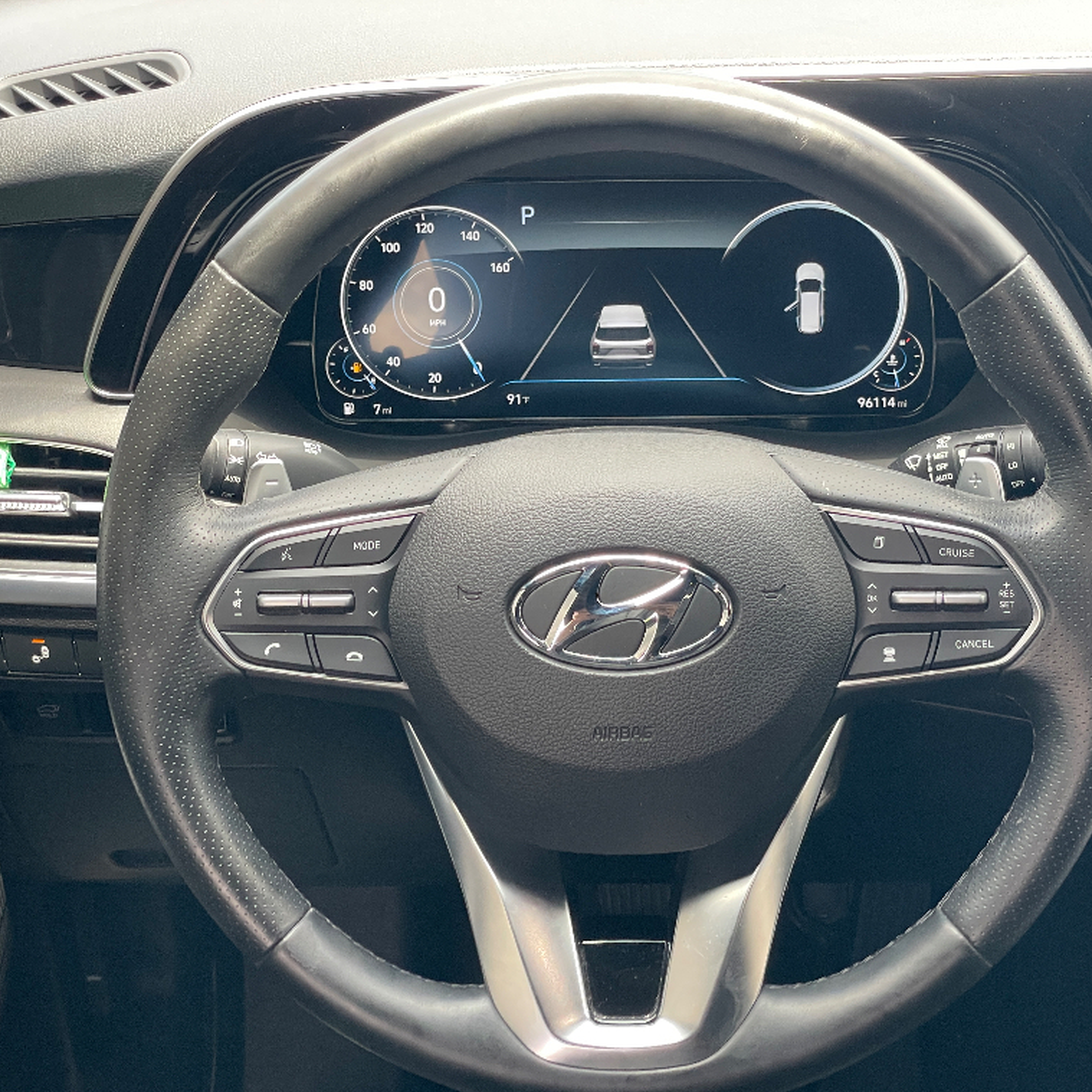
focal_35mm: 62
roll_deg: +0.2
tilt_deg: -31.5
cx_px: 610
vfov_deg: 27.7
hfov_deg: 27.7
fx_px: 2213
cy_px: 551
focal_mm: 6
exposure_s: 1/122
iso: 160
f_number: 2
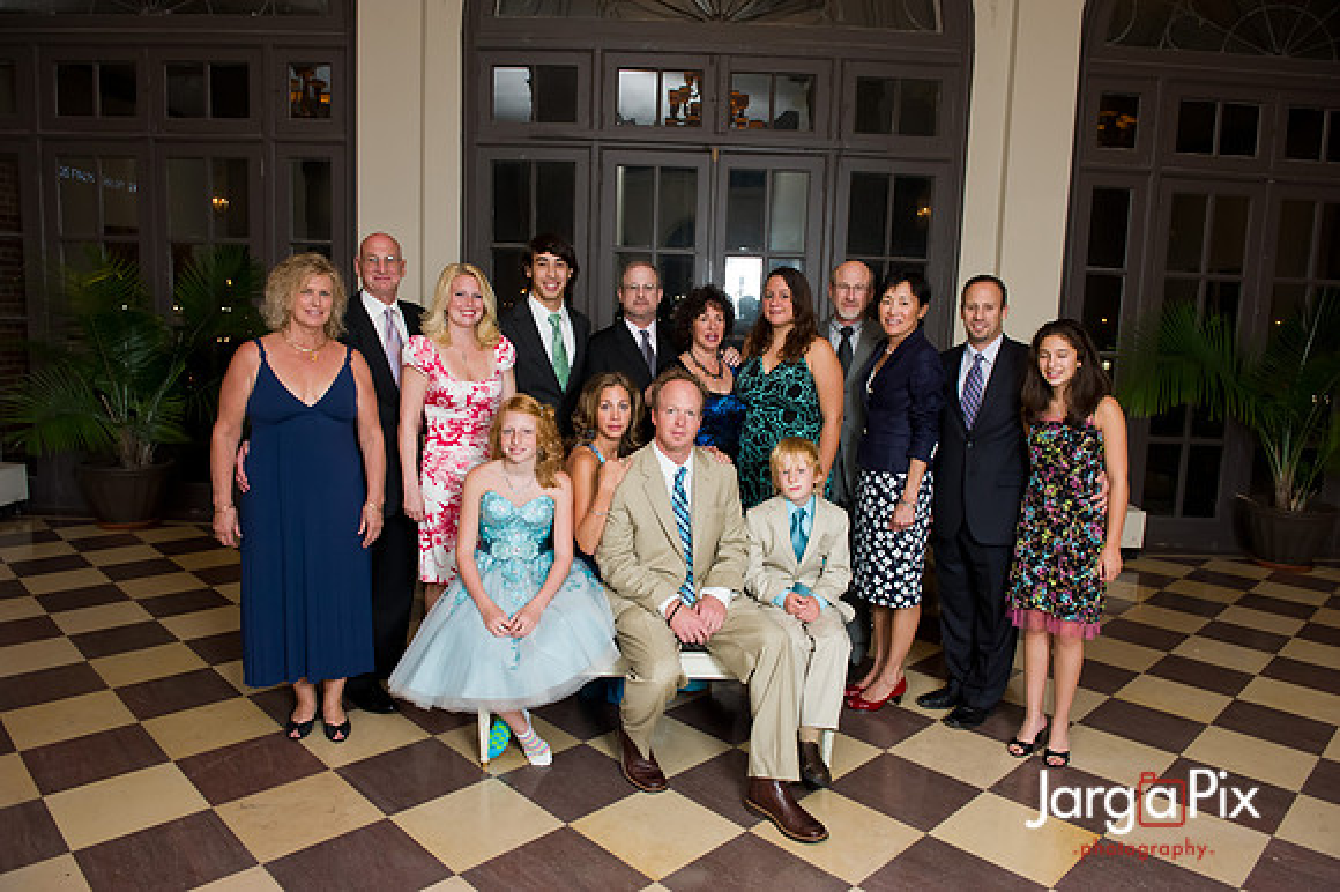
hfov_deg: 73.8
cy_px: 446
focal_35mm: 24
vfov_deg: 53.1
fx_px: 893
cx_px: 670
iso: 1600
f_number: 5.6
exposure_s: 1/125
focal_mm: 24
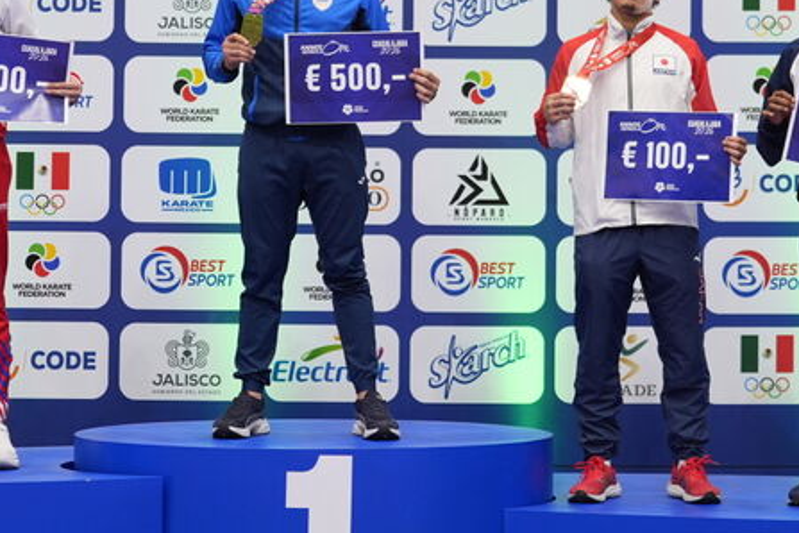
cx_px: 460
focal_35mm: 146
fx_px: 3240
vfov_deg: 9.3
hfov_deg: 14.1
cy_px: 2
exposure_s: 1/151
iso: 800
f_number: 2.8
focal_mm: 70
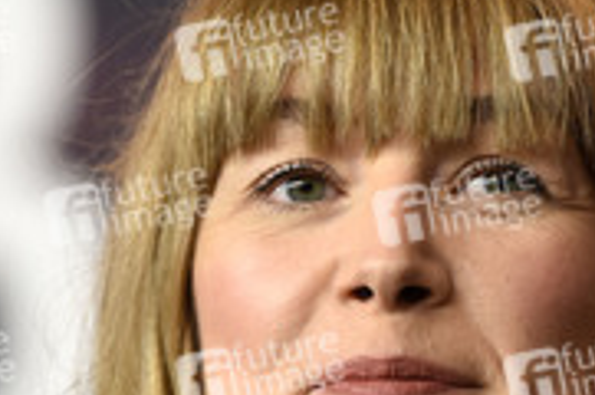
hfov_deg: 2.8
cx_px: 173
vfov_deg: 1.8
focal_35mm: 749
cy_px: 290
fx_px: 12357
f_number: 2.8
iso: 640
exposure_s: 1/320
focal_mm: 200
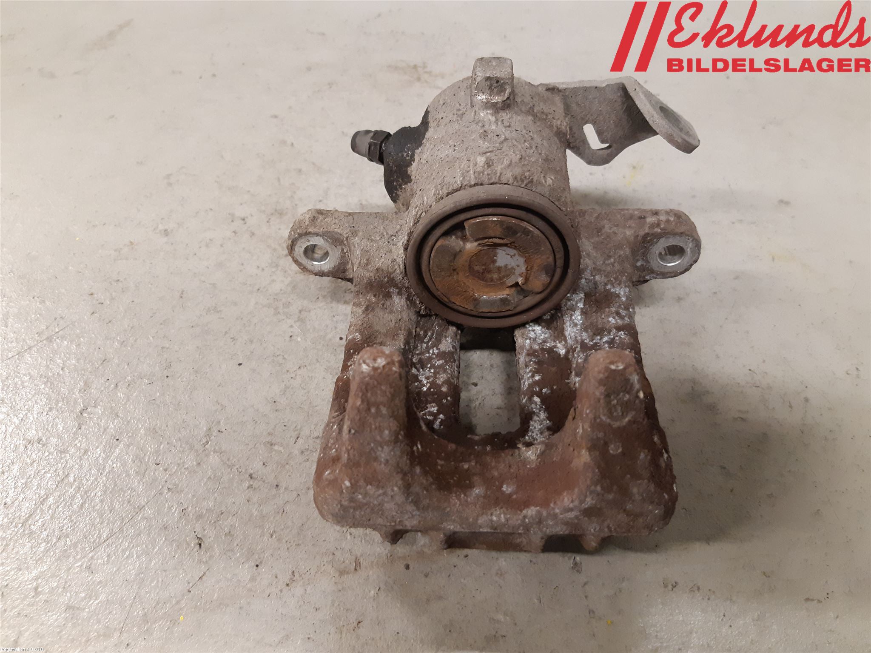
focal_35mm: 26
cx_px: 436
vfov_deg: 53.1
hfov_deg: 67.3
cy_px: 326
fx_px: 654
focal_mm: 3.93
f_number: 1.7
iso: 320
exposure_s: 1/50
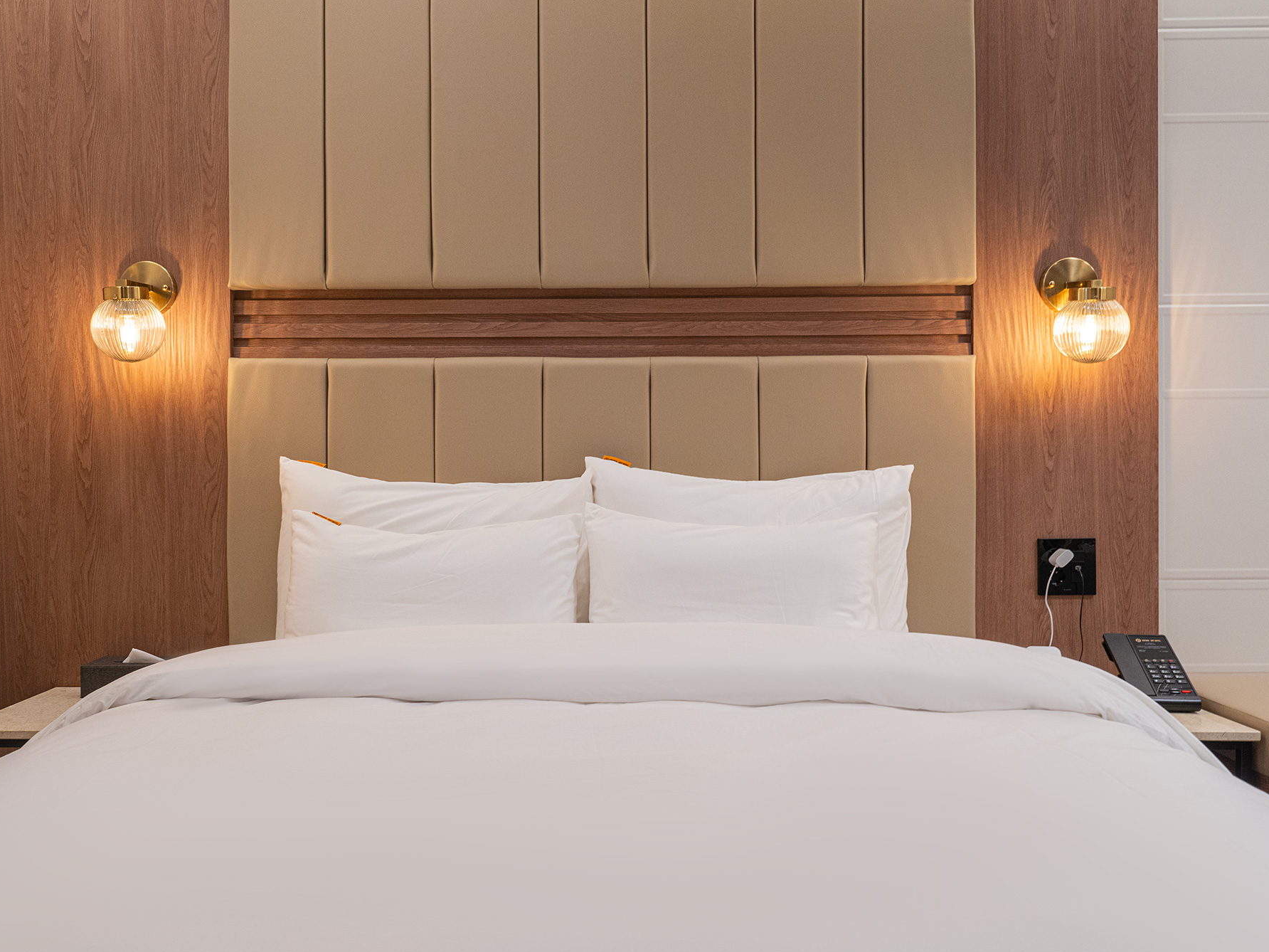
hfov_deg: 56.7
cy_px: 473
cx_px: 582
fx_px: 1173
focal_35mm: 32
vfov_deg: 44.2
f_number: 8
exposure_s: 1/40
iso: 800
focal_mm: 29
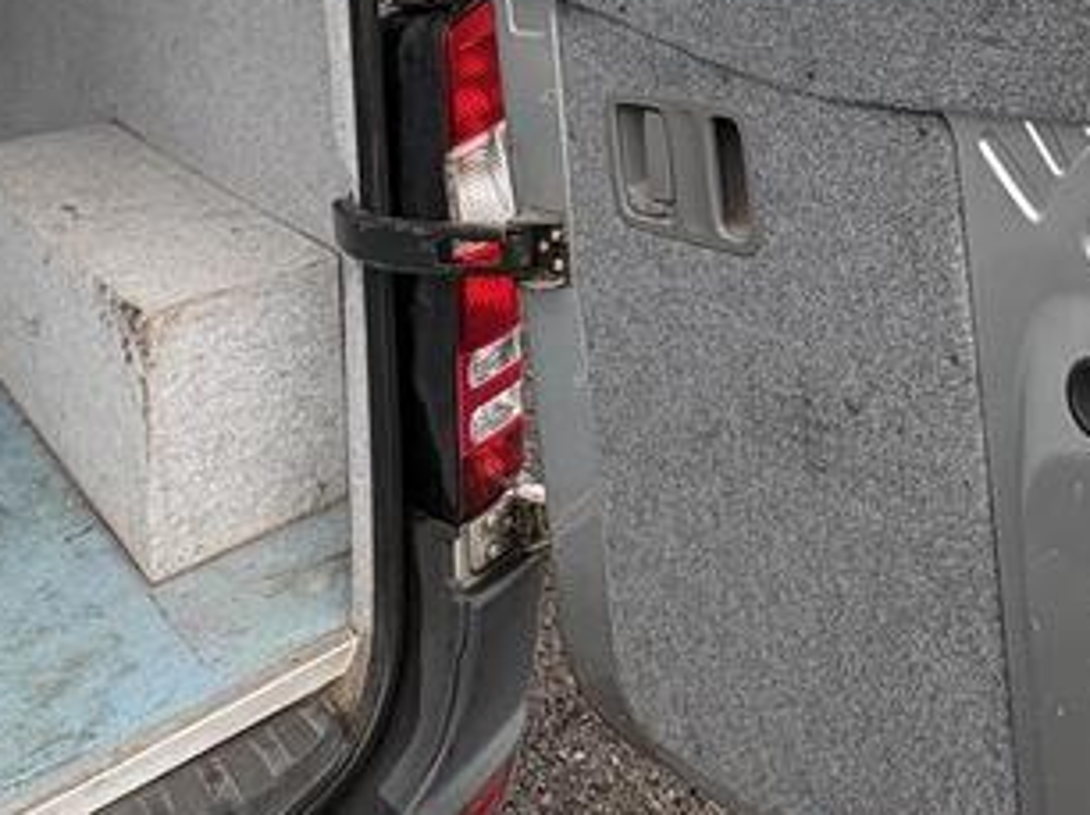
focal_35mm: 41
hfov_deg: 43.5
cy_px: -224
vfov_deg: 29.0
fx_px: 1290
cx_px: 887
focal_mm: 2.22
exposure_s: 1/279
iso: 40
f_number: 2.2
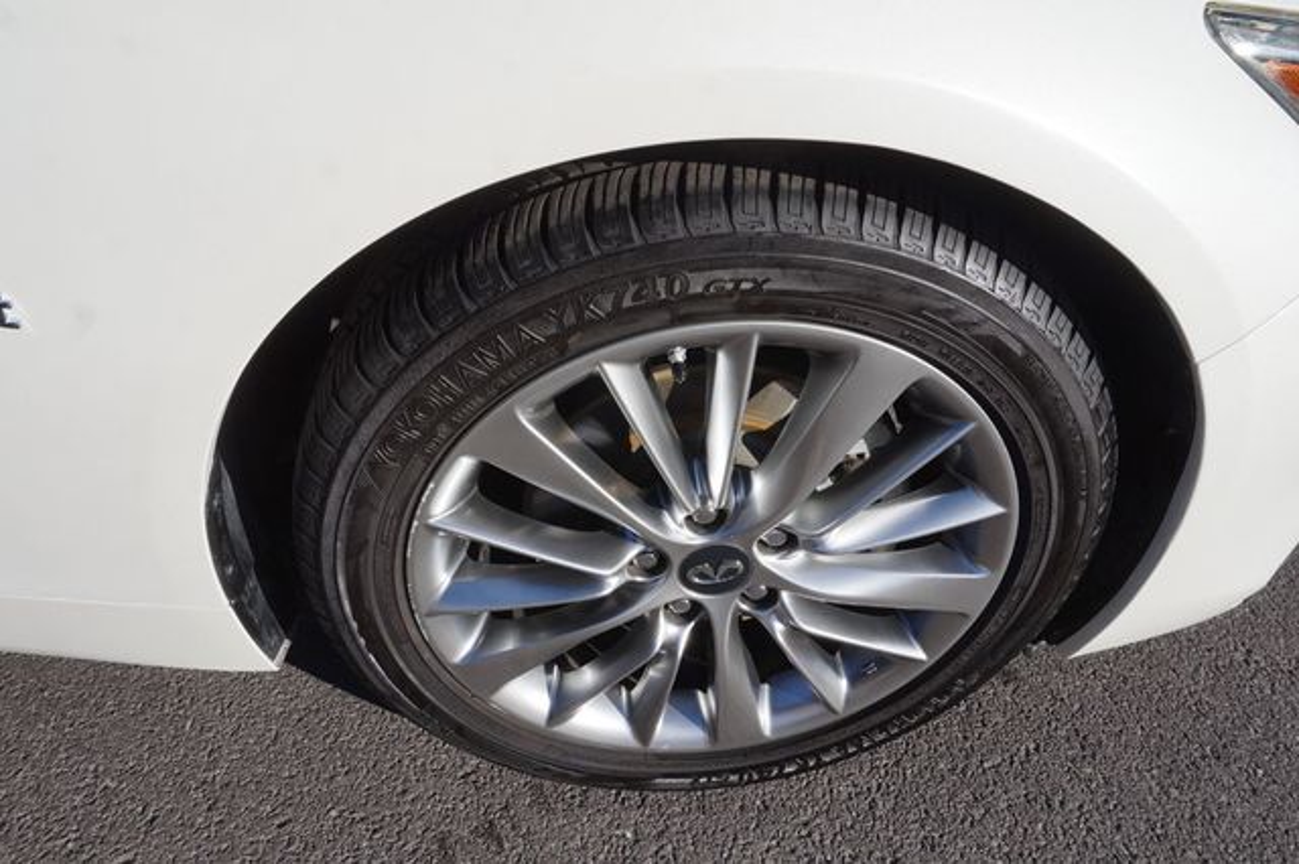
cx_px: 650
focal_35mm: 24
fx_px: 866
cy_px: 432
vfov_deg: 53.1
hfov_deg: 73.8
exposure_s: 1/160
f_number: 11
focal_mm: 16
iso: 100
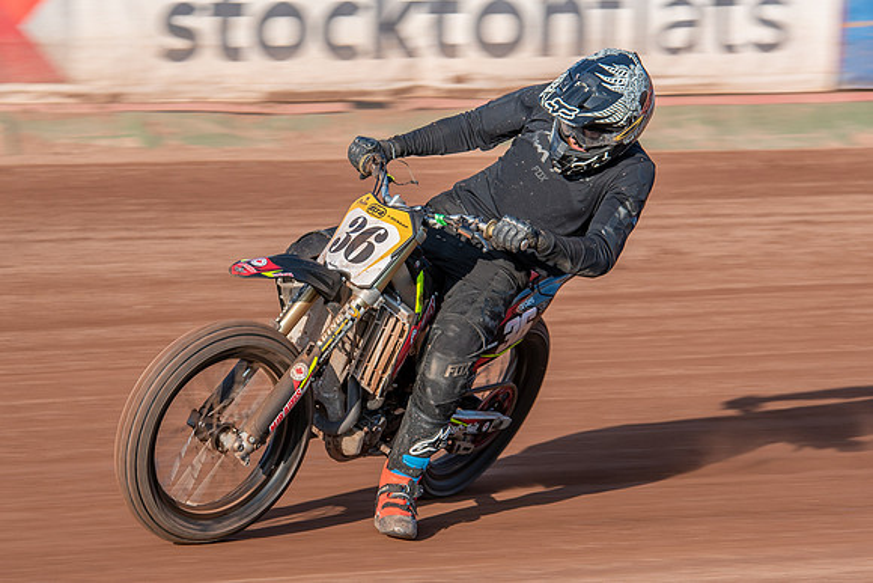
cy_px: 352
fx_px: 5857
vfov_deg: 5.7
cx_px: 267
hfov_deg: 8.5
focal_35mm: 241
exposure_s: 1/200
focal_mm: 140
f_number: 7.1
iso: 100
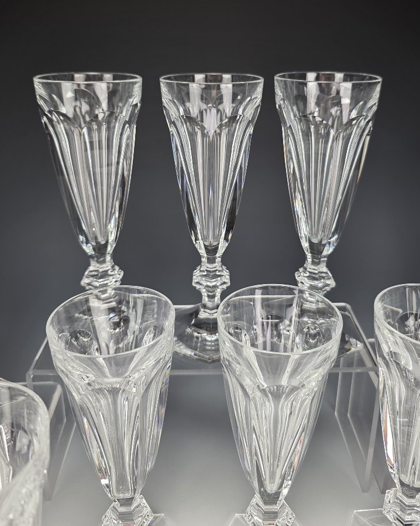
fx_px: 466
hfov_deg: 48.5
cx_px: 218
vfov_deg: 58.1
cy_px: 197
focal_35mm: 30
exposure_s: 1/100
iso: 160
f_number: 1.7
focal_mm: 6.3
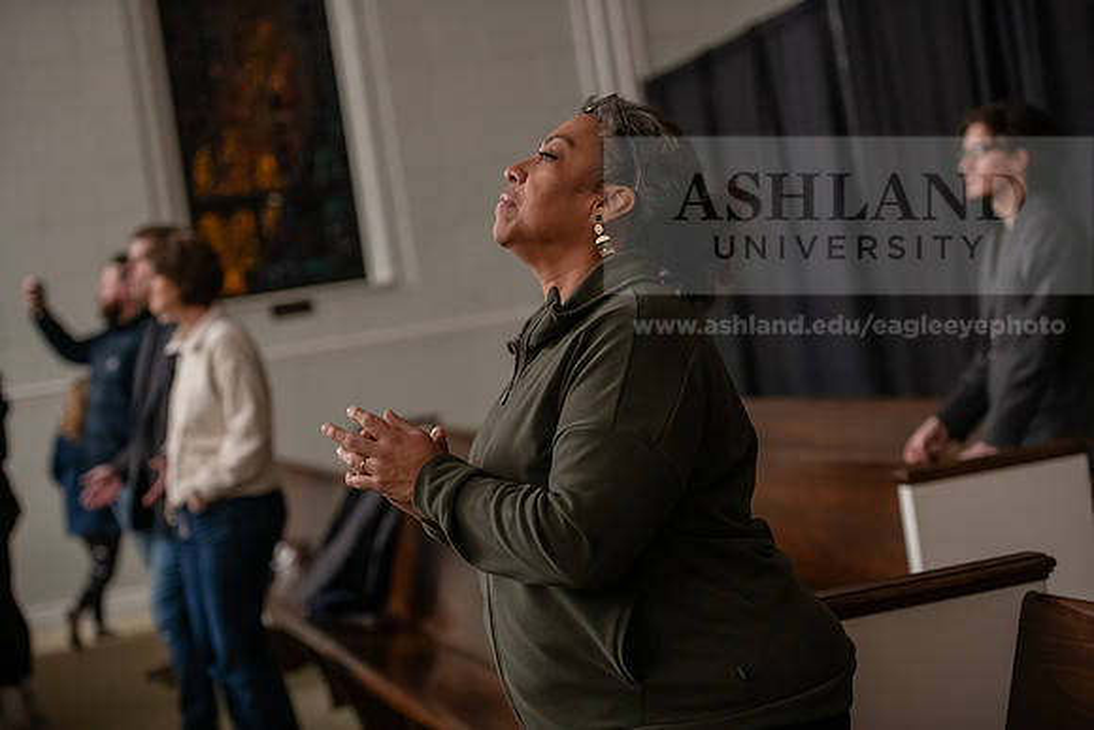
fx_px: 2128
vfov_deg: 19.5
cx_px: 547
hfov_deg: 28.8
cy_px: 365
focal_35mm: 70
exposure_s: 1/80
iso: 2500
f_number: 2.8
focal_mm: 70
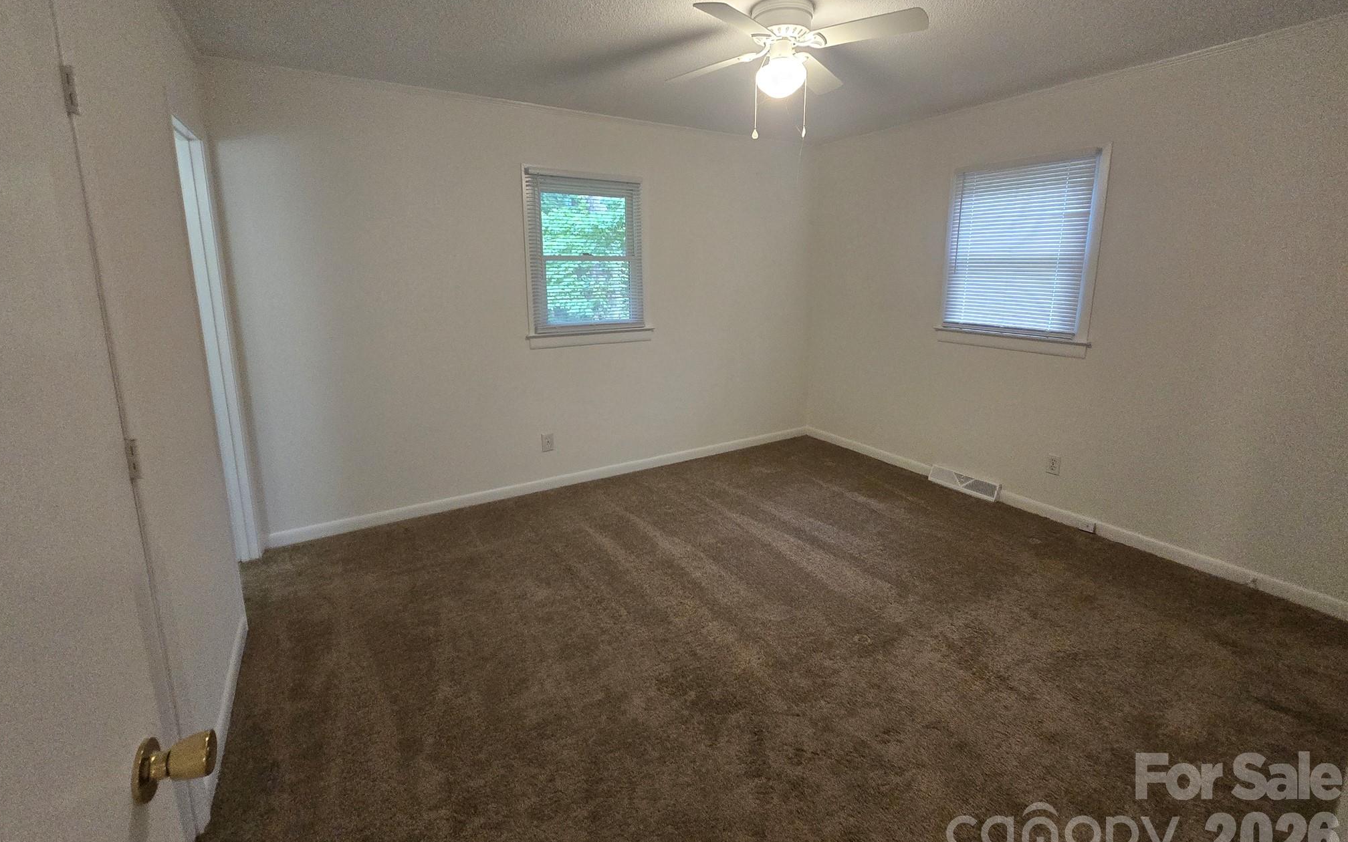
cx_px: 664
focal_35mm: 14
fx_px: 514
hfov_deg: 105.3
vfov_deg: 78.3
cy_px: 371
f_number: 2.2
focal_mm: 2.2
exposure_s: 1/60
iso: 640
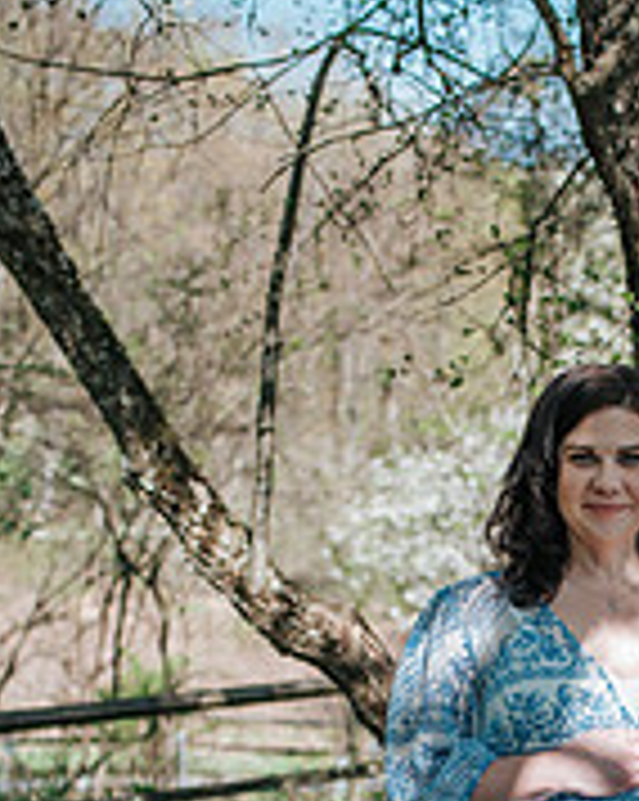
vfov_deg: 22.3
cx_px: 598
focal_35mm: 83
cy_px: 760
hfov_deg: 18.1
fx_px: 1965
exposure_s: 1/1000
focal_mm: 35
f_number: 2.5
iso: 125
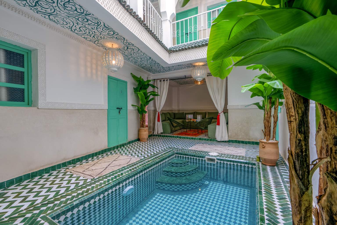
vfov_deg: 73.7
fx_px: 150
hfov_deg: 96.7
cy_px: 112
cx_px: 168
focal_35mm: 16
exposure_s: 1/25
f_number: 10
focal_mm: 16
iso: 200
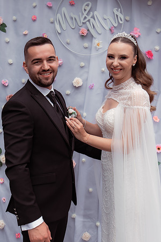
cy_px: 120
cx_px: 56
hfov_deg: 29.3
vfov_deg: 43.1
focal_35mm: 46
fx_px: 306
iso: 200
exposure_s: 1/320
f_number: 3.5
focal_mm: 30
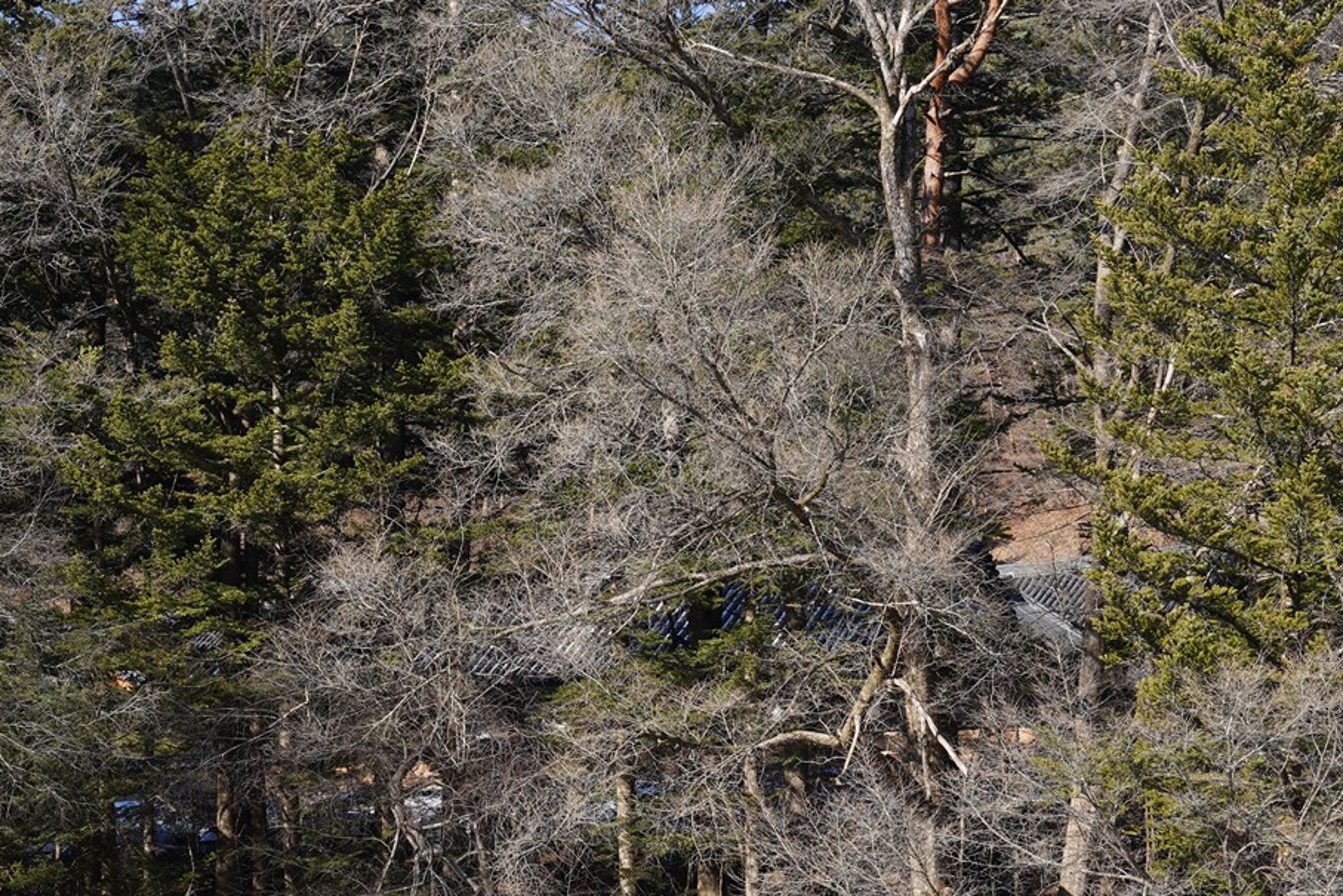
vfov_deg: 15.6
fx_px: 3209
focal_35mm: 86
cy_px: 924
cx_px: 517
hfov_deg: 23.6
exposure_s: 1/100
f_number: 9
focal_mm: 39
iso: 100
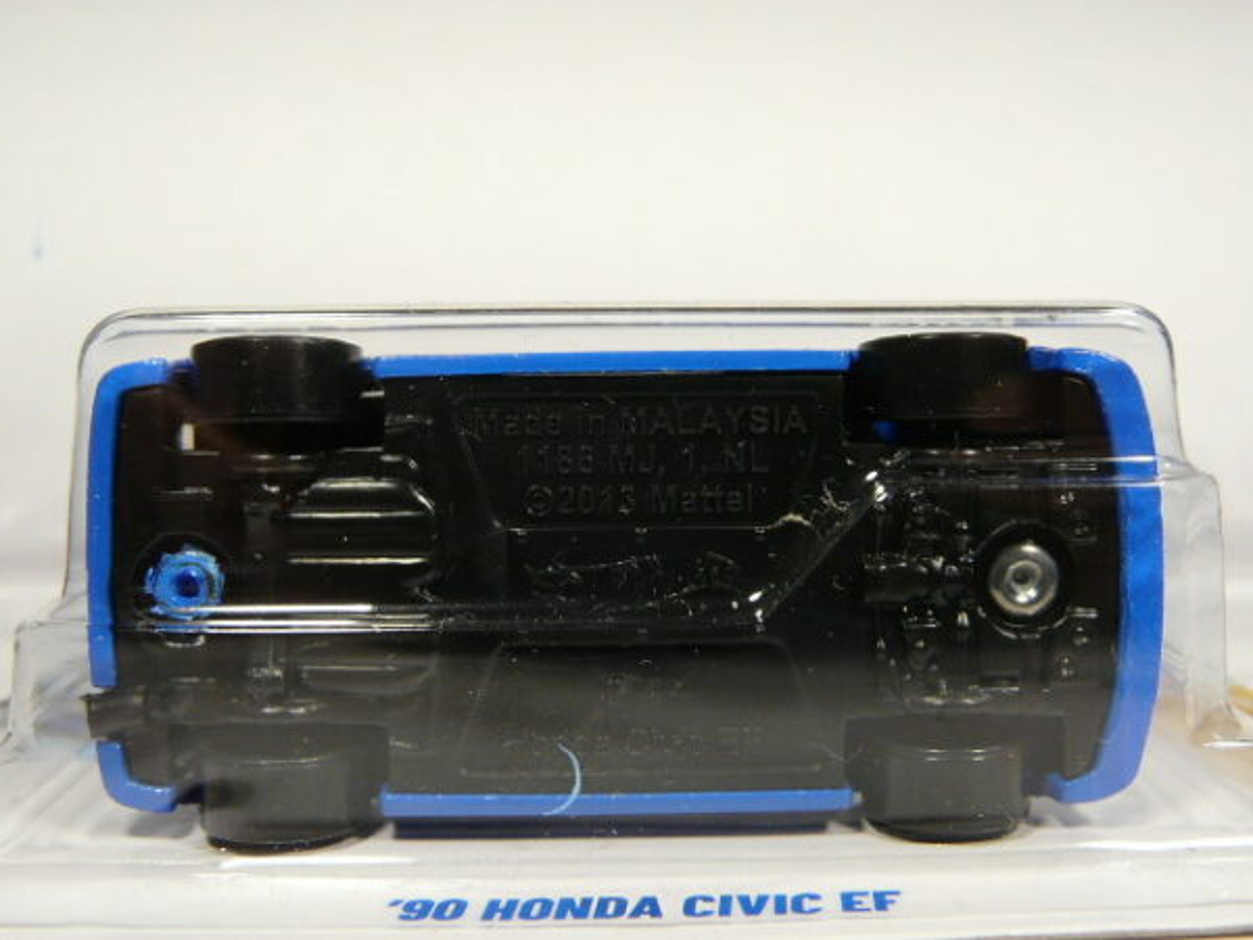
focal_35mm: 39
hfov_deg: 47.9
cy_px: 470
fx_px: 1412
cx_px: 626
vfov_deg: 36.8
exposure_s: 1/60
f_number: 2.8
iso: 100
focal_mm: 4.6
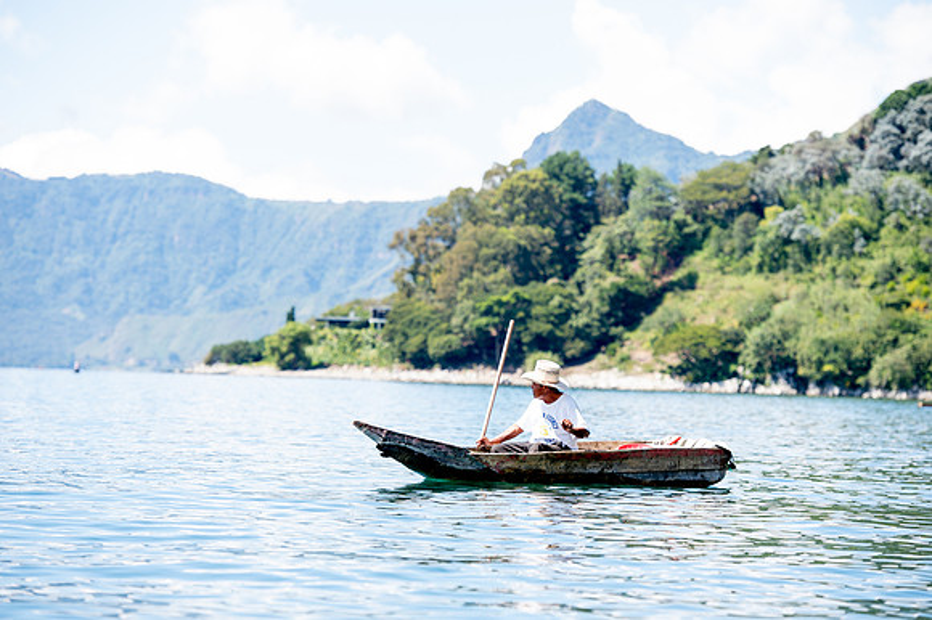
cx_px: 466
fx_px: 3364
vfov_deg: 10.5
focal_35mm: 130
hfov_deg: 15.8
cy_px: 310
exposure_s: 1/320
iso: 100
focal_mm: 130
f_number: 5.6
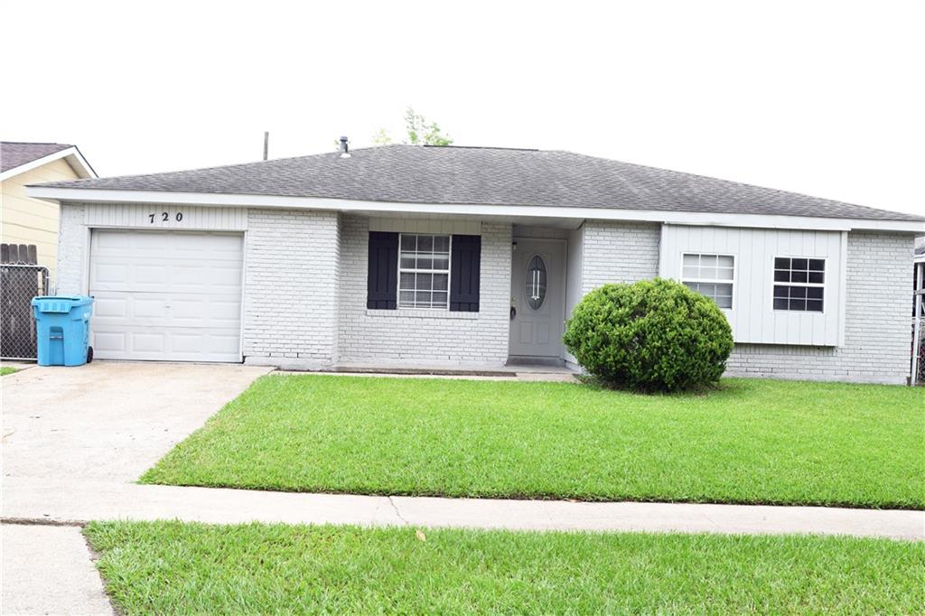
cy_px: 308
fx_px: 899
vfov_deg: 37.8
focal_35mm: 35
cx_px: 462
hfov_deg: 54.4
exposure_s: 1/200
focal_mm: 35
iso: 1000
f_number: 10
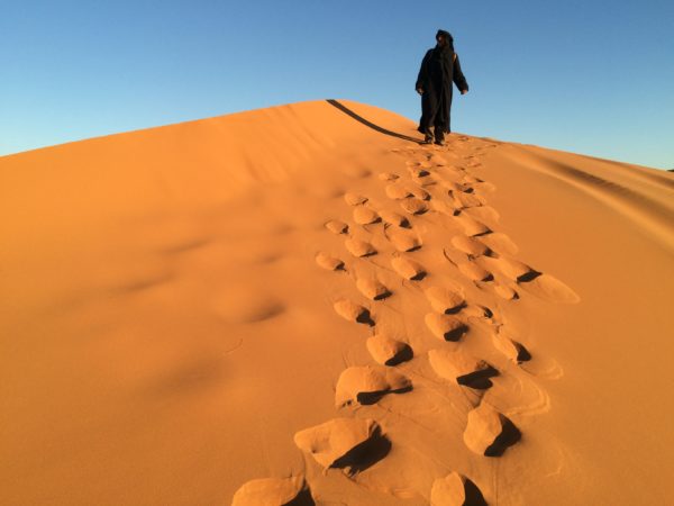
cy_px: 253
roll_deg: +1.8
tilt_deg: -4.1
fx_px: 565
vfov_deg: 48.2
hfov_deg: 61.7
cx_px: 337
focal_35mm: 29
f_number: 2.2
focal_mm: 4.15
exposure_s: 1/933
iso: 32
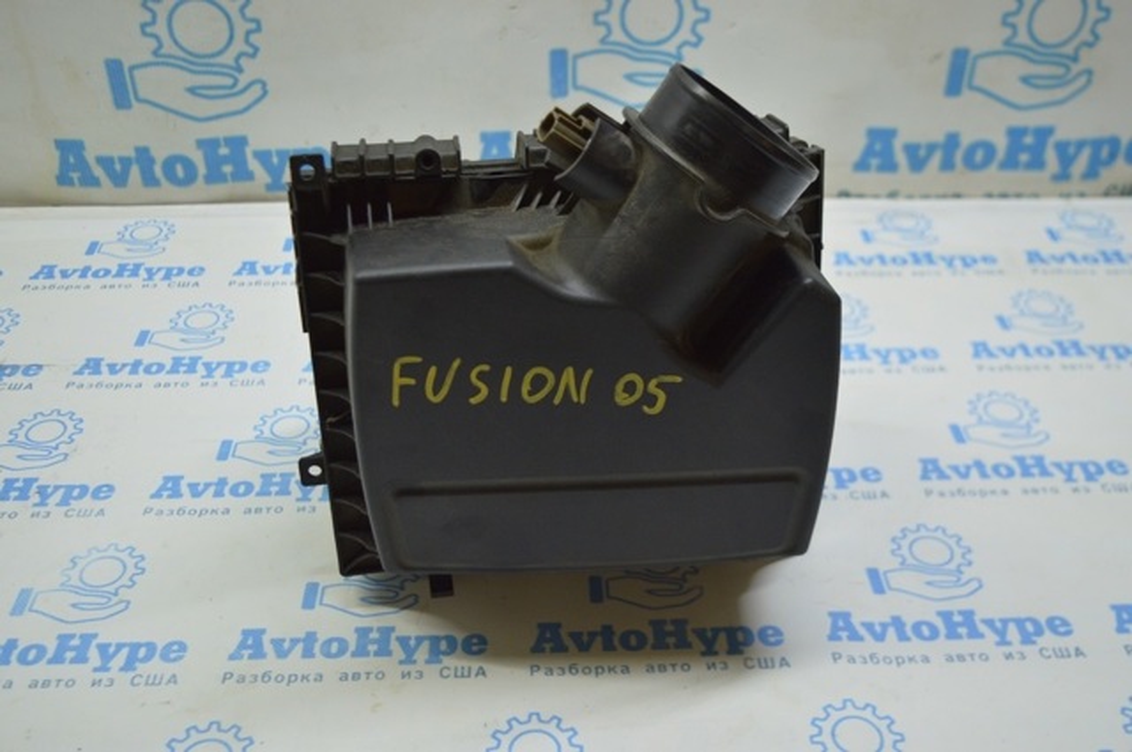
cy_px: 376
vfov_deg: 34.1
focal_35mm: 39
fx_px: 1225
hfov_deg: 49.6
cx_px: 566
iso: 400
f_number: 4
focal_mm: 26
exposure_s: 1/60
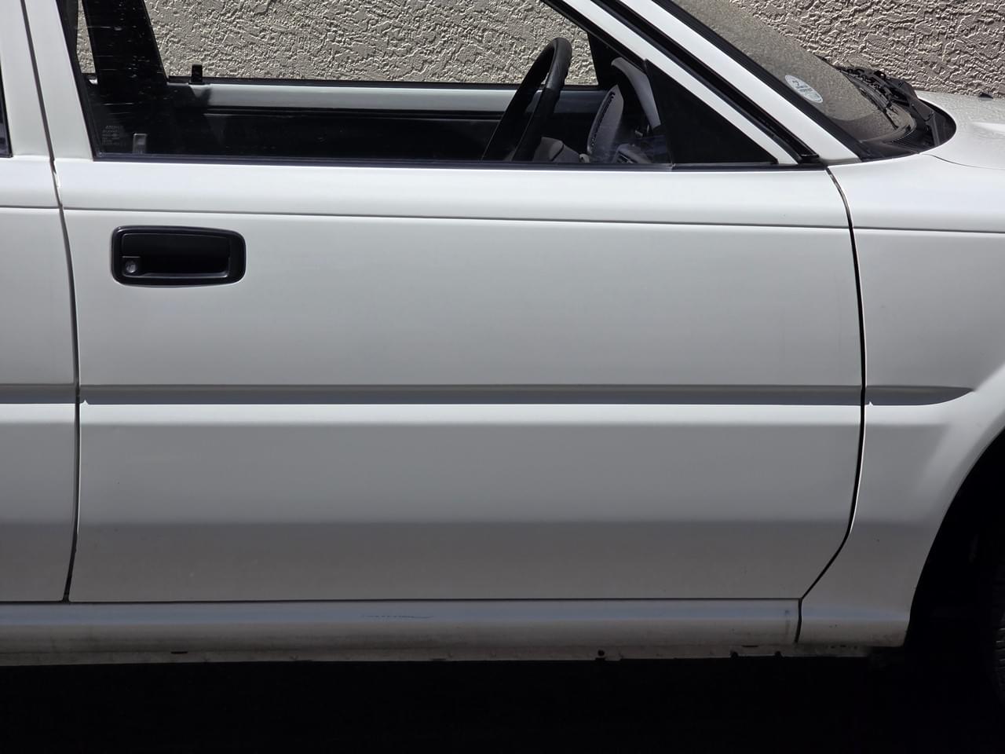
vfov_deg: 12.9
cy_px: 377
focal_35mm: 115
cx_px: 502
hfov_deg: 17.1
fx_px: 3339
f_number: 3.4
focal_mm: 18.6
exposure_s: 1/2417
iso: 64
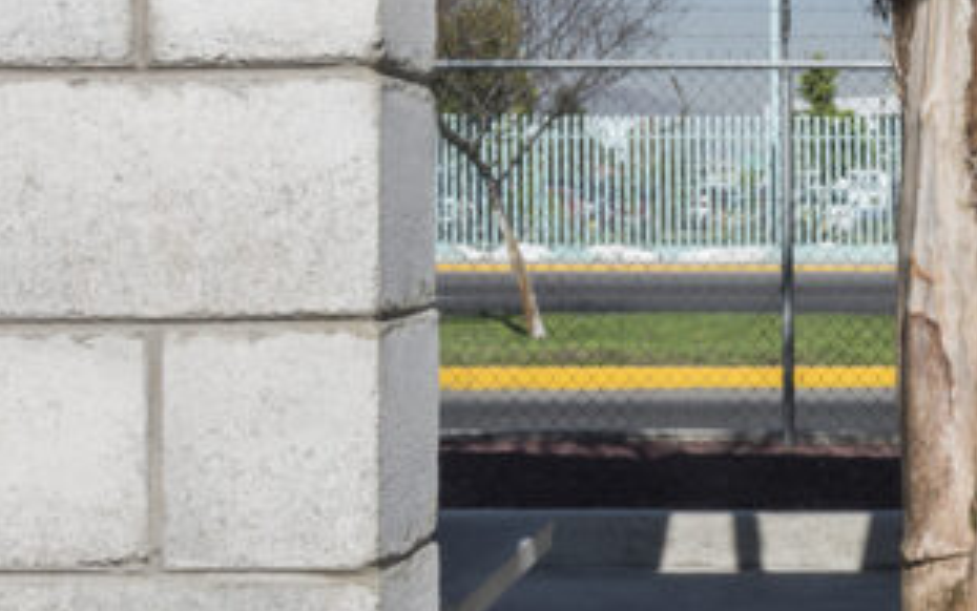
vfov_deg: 17.4
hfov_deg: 26.1
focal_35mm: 75
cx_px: 961
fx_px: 1998
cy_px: 203
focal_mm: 20
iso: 100
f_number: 22
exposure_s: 1/40
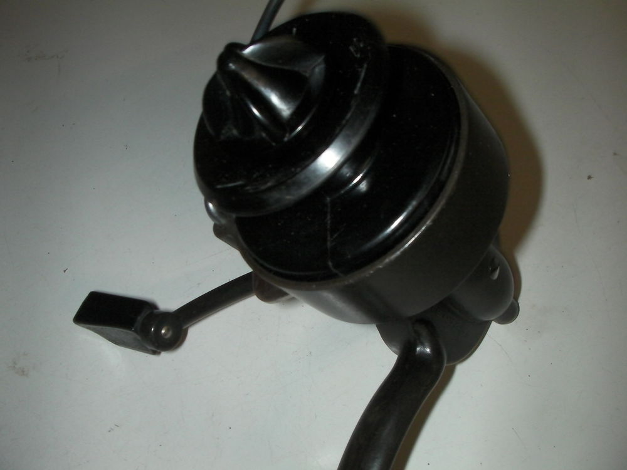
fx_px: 688
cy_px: 235
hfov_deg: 49.0
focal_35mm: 38
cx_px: 314
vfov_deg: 37.7
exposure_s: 1/30
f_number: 5.6
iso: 200
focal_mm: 6.3
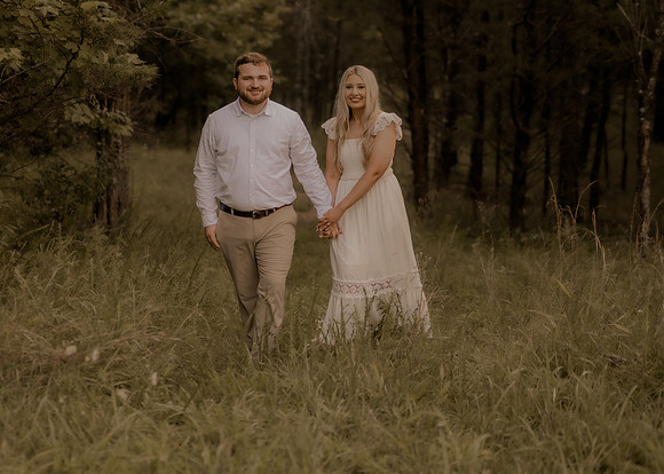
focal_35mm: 87
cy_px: 249
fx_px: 1633
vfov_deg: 16.5
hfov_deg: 23.0
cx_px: 298
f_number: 2.2
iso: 200
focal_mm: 50
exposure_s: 1/320
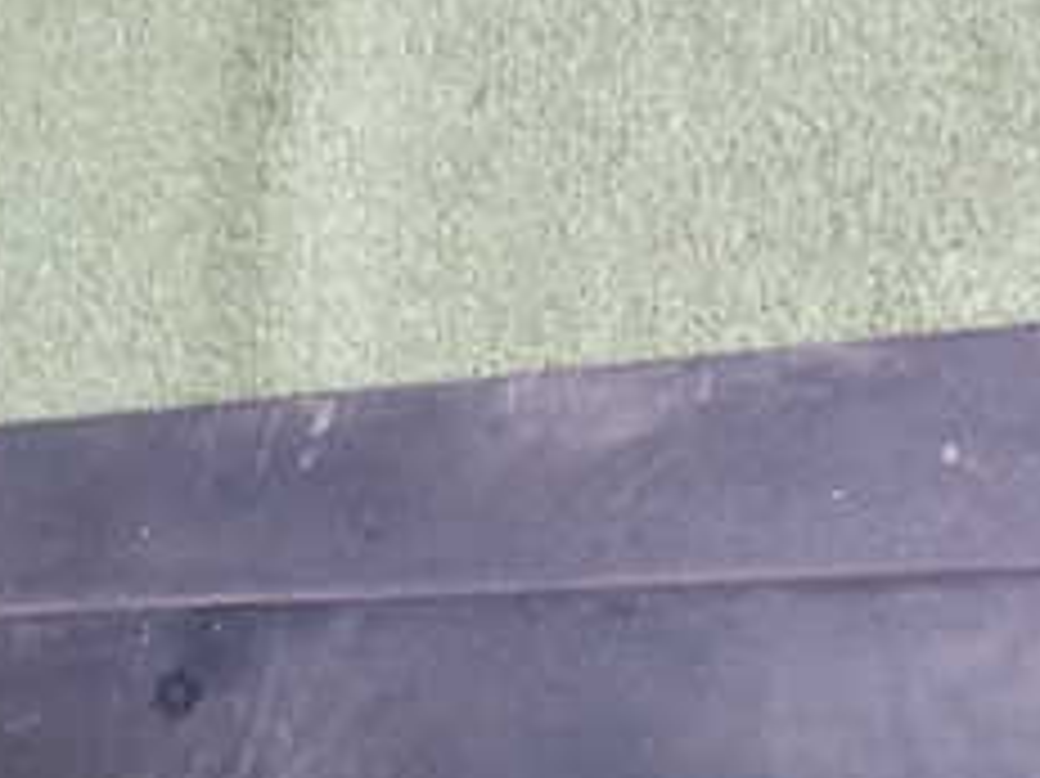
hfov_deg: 24.8
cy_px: 922
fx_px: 2342
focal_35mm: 78
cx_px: 275
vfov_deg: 18.0
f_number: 2.3
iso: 200
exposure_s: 1/30
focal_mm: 5.4
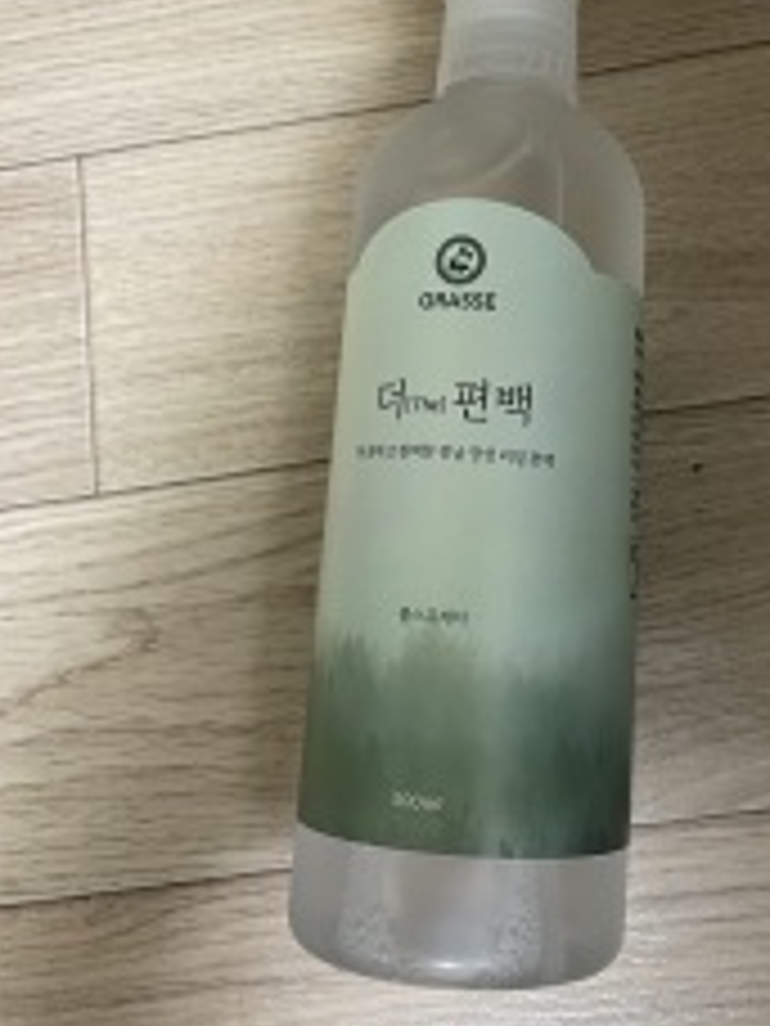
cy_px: 315
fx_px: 1216
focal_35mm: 41
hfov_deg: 34.9
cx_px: 482
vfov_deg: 44.9
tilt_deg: -73.4
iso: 250
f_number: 1.6
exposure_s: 1/60
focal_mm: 4.2
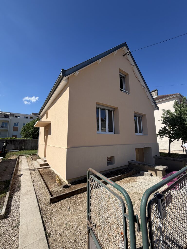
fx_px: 101
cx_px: 94
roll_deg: +1.4
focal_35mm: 14
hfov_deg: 85.7
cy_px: 124
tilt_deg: +8.2
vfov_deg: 102.1
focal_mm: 2.22
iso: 20
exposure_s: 1/841
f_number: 2.2
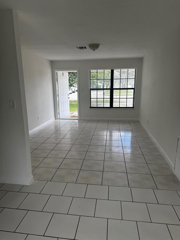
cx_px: 90
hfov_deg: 56.8
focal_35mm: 24
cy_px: 120
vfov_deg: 71.6
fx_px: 166
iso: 80
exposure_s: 1/372
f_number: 1.78
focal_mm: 6.76
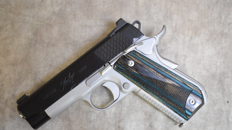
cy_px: 72
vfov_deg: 24.9
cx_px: 114
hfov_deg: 42.9
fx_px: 295
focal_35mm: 48
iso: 3200
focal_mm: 30
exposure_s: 1/30
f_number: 4.2
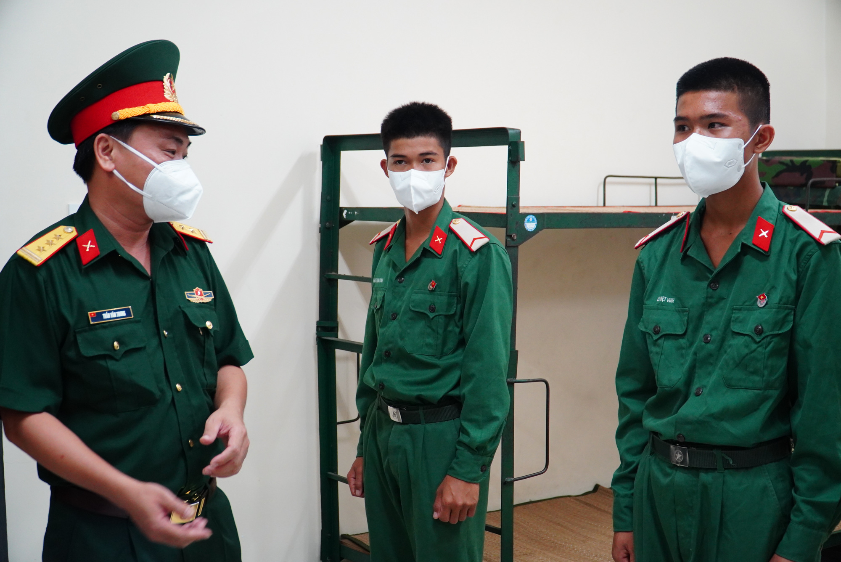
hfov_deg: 38.9
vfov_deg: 26.5
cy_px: 281
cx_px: 420
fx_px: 1192
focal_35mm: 51
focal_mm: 34
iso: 2000
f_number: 4
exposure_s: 1/100
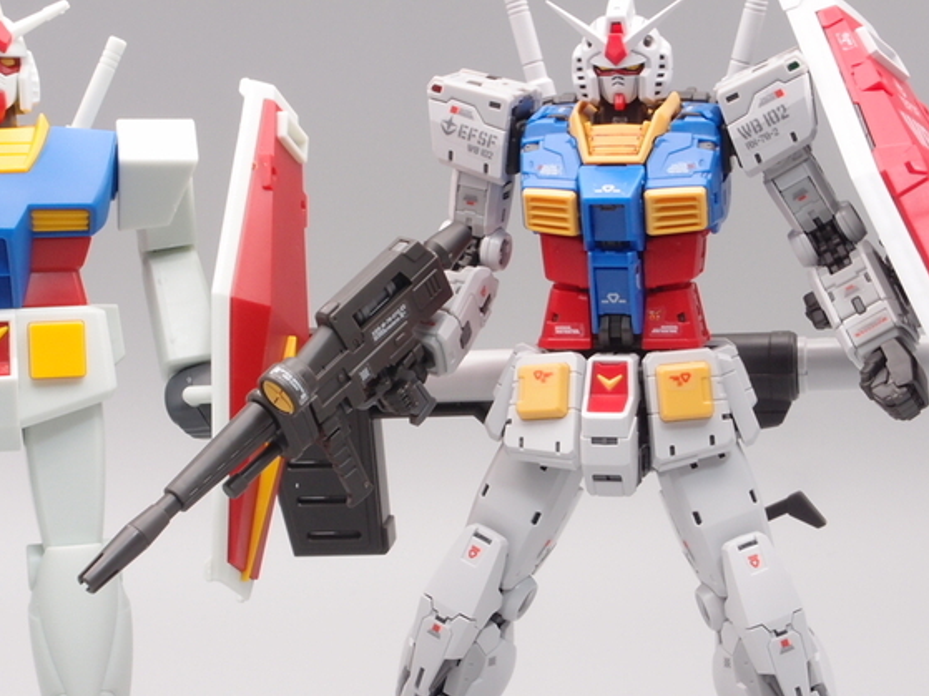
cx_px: 322
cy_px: 409
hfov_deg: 21.0
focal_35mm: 93
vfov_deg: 15.9
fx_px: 2495
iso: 100
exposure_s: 1/5
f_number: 8
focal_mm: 14.05
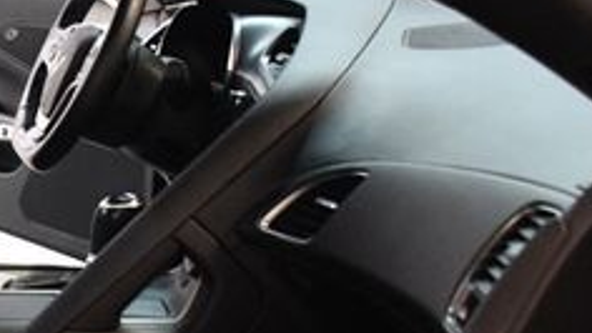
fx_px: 1335
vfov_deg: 14.0
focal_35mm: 85
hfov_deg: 22.7
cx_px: -151
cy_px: 343
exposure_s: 1/60
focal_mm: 20
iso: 3600
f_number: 3.5
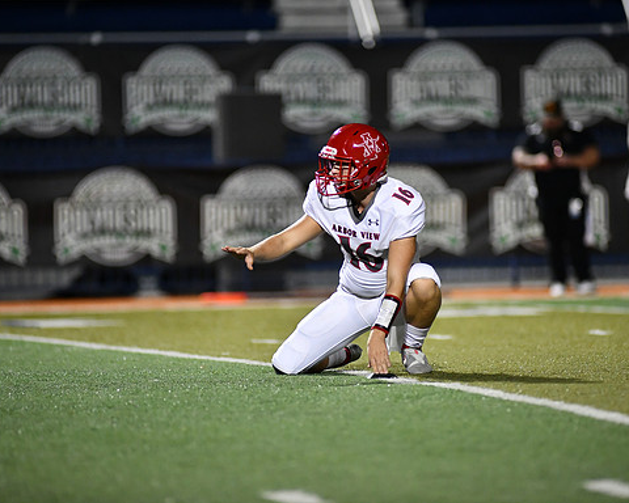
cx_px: 350
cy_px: 252
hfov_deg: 5.7
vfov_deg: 4.6
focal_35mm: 340
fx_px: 6329
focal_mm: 300
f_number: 2.8
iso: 3600
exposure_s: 1/1000
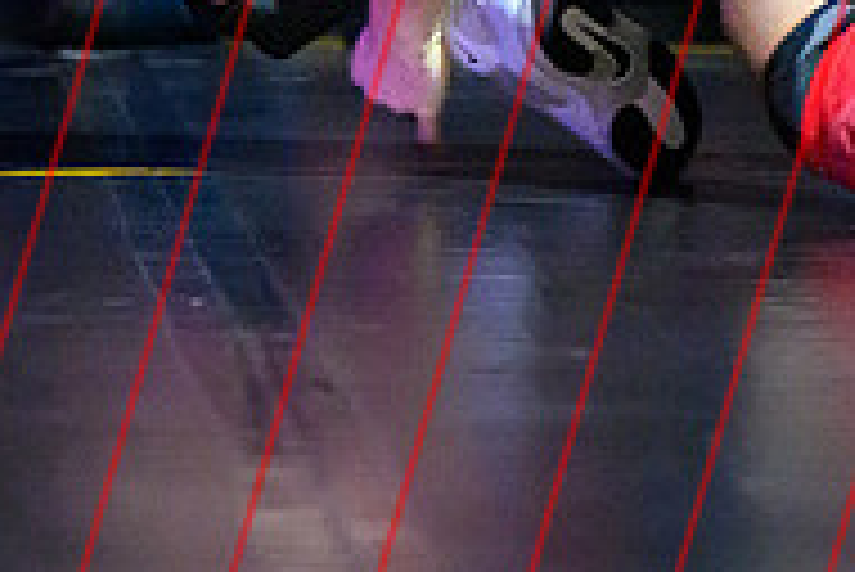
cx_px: 223
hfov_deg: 3.7
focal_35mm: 554
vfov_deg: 2.5
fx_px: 13167
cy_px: -229
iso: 12800
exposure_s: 1/500
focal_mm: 125
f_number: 2.8
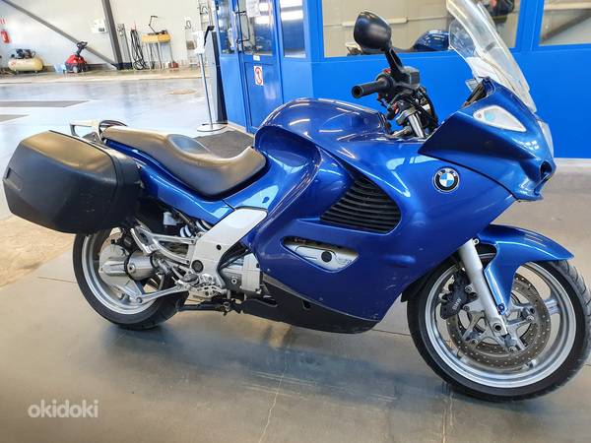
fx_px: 444
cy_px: 222
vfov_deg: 53.1
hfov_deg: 67.3
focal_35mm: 26
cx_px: 296
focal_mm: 4.32
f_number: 2.4
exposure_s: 1/50
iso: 320
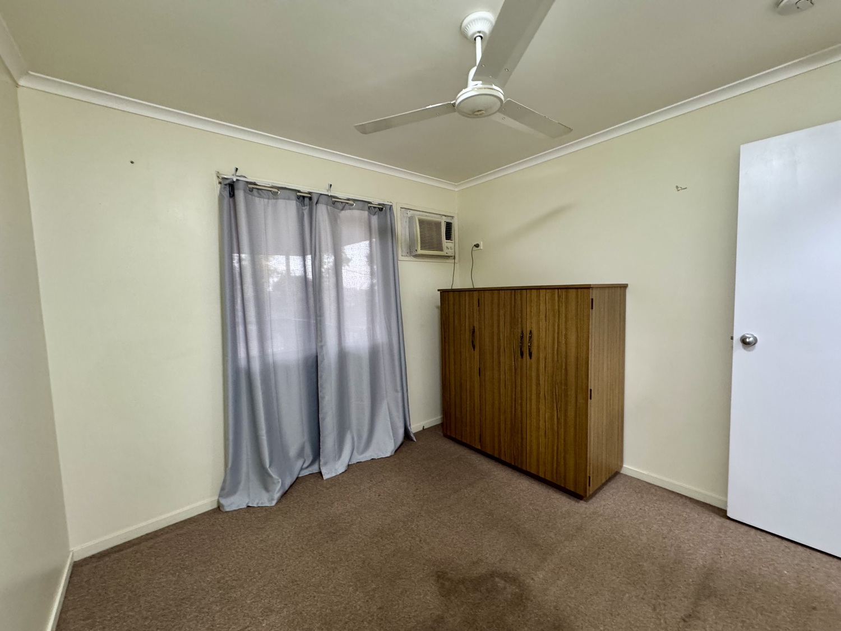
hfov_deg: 102.1
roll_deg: +1.7
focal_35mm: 14
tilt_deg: -3.8
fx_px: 340
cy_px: 316
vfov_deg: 85.7
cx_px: 420
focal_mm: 2.22
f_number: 2.2
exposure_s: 1/50
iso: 320
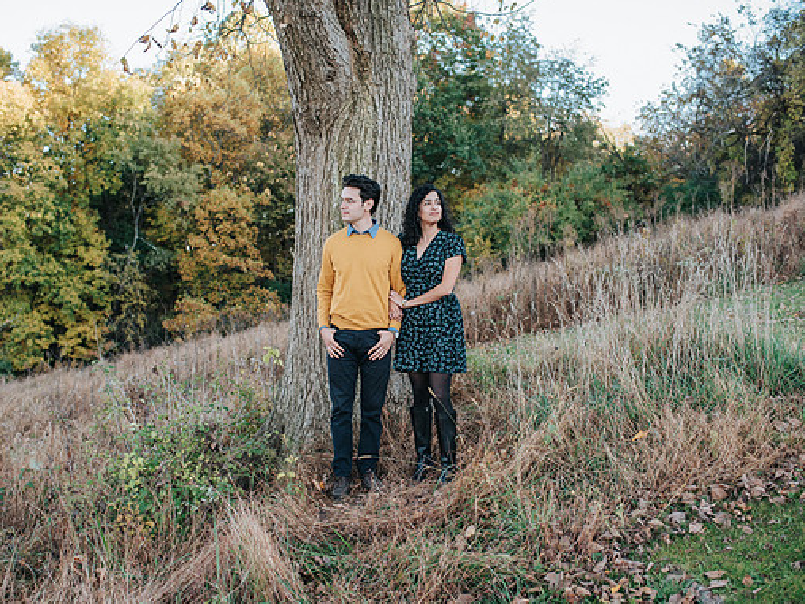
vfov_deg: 36.0
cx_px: 374
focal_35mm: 40
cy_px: 311
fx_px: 930
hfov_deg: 46.8
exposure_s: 1/1000
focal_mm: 35
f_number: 3.2
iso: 1000
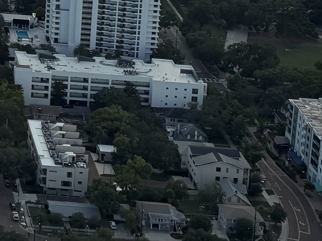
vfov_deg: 11.7
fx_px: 1097
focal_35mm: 118
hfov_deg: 14.3
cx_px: -293
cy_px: -187
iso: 100
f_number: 1.78
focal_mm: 6.76
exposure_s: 1/1106
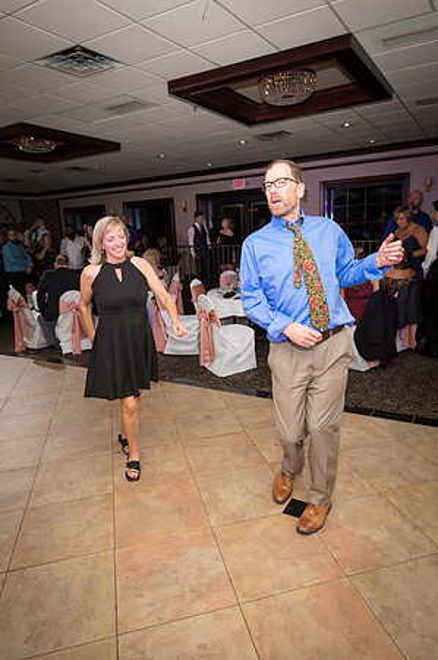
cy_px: 330
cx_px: 219
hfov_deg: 53.0
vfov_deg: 73.8
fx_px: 439
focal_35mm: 24
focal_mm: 24
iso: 800
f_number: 5.6
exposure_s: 1/125
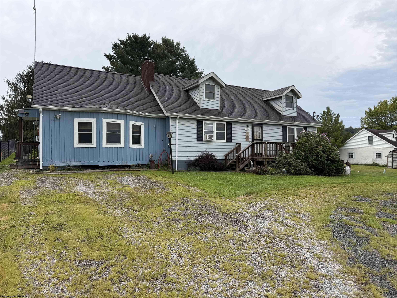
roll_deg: +1.4
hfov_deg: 71.6
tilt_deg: +2.8
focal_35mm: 24
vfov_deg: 56.8
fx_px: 275
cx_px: 198
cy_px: 149
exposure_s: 1/3584
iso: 80
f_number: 1.78
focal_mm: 6.76
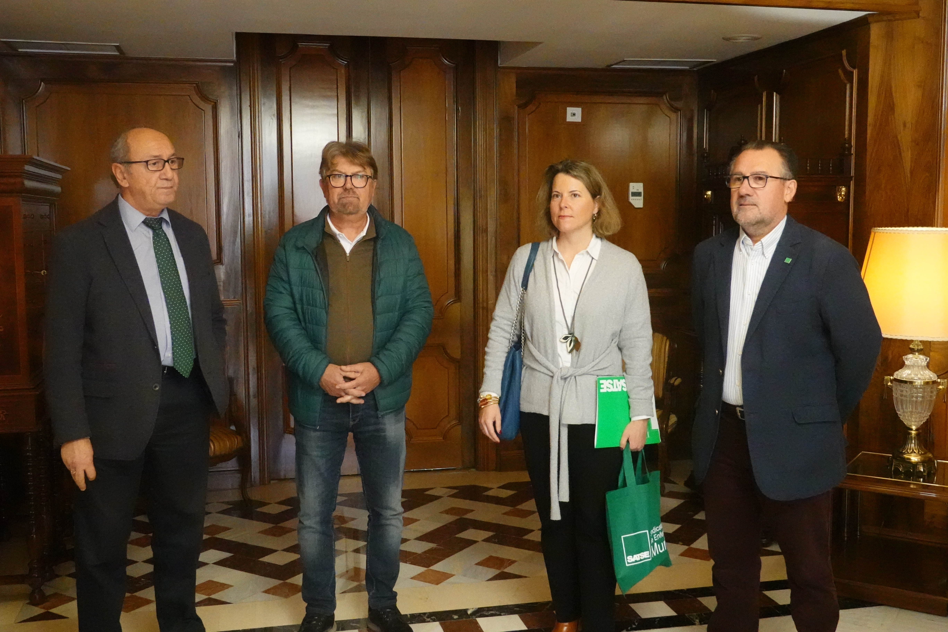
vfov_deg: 34.2
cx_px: 474
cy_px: 316
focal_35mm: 39
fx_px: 1027
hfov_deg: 49.6
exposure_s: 1/400
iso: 6400
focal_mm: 14.4
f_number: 3.5
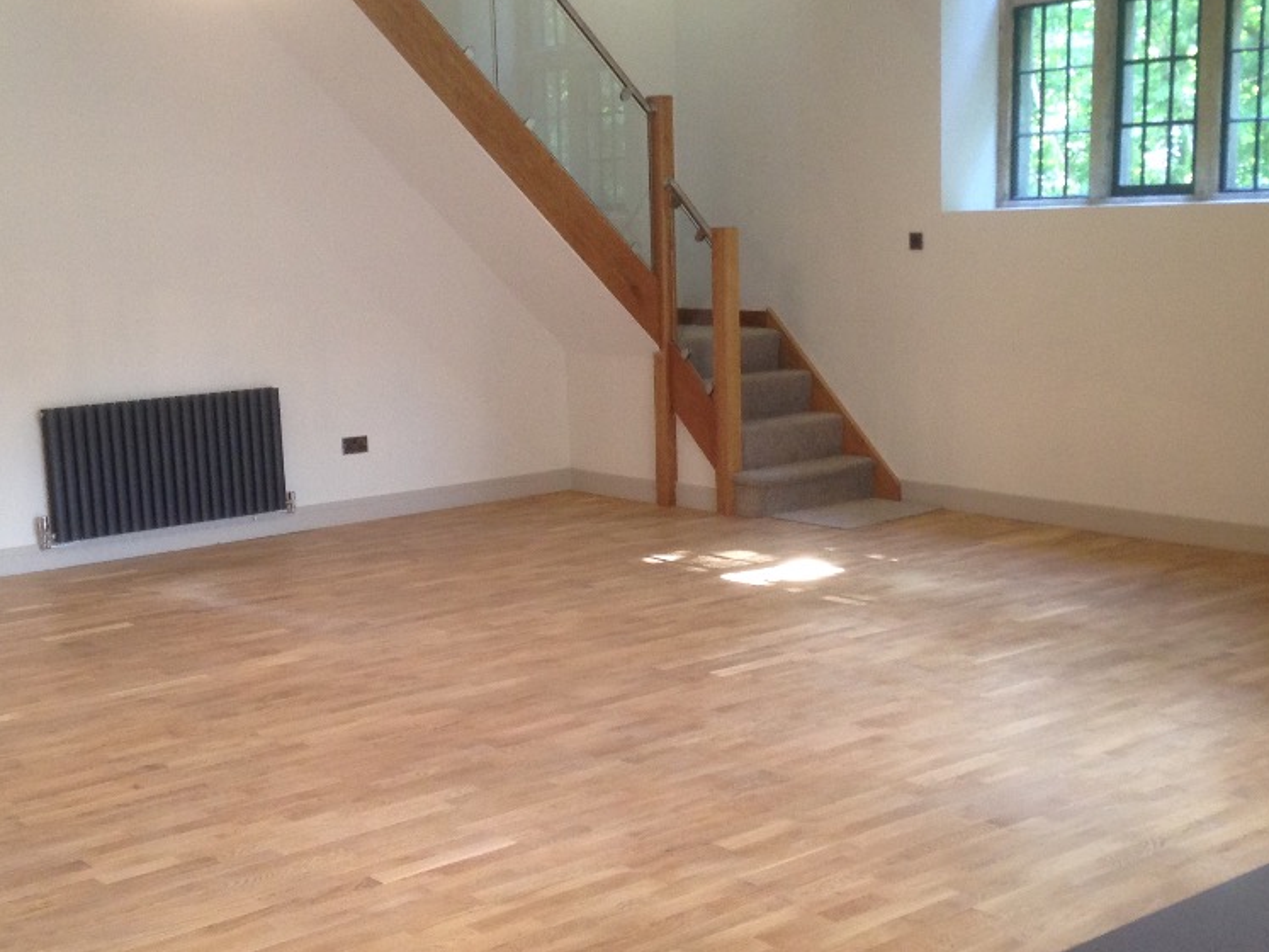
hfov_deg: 36.2
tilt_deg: -10.5
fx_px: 1943
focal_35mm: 53
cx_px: 625
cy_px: 520
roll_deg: +0.8
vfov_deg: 27.5
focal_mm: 4.12
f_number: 2.4
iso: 100
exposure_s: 1/20
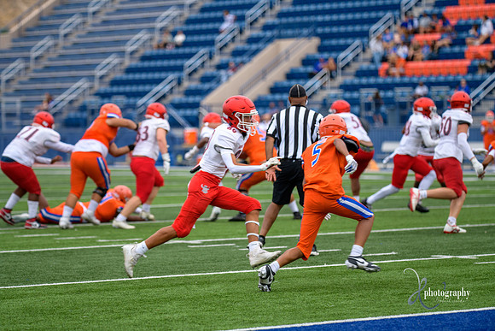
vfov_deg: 8.1
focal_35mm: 170
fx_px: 2338
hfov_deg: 12.1
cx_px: 248
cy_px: 166
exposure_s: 1/800
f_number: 2.8
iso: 560
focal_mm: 170
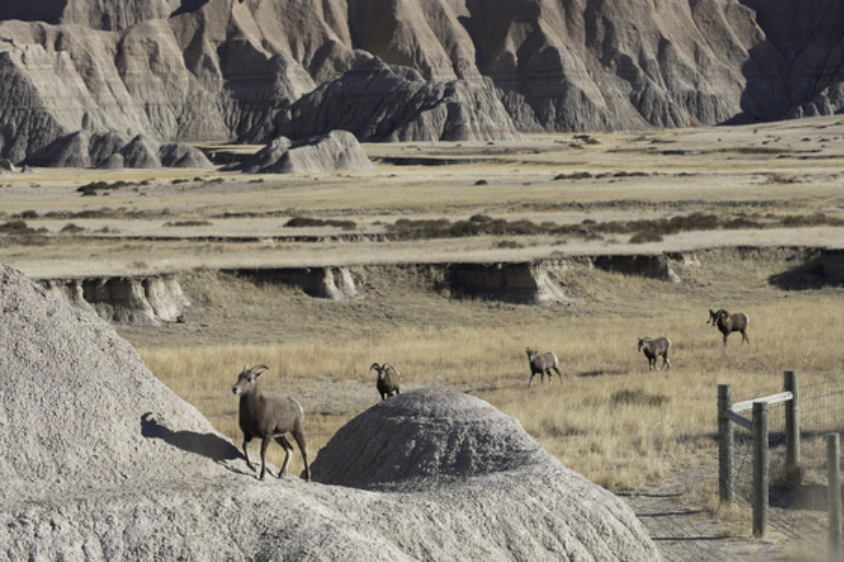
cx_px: 422
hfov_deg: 18.2
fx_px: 2637
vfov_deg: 12.2
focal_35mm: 112
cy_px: 281
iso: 100
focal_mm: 75
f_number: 5
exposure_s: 1/1250
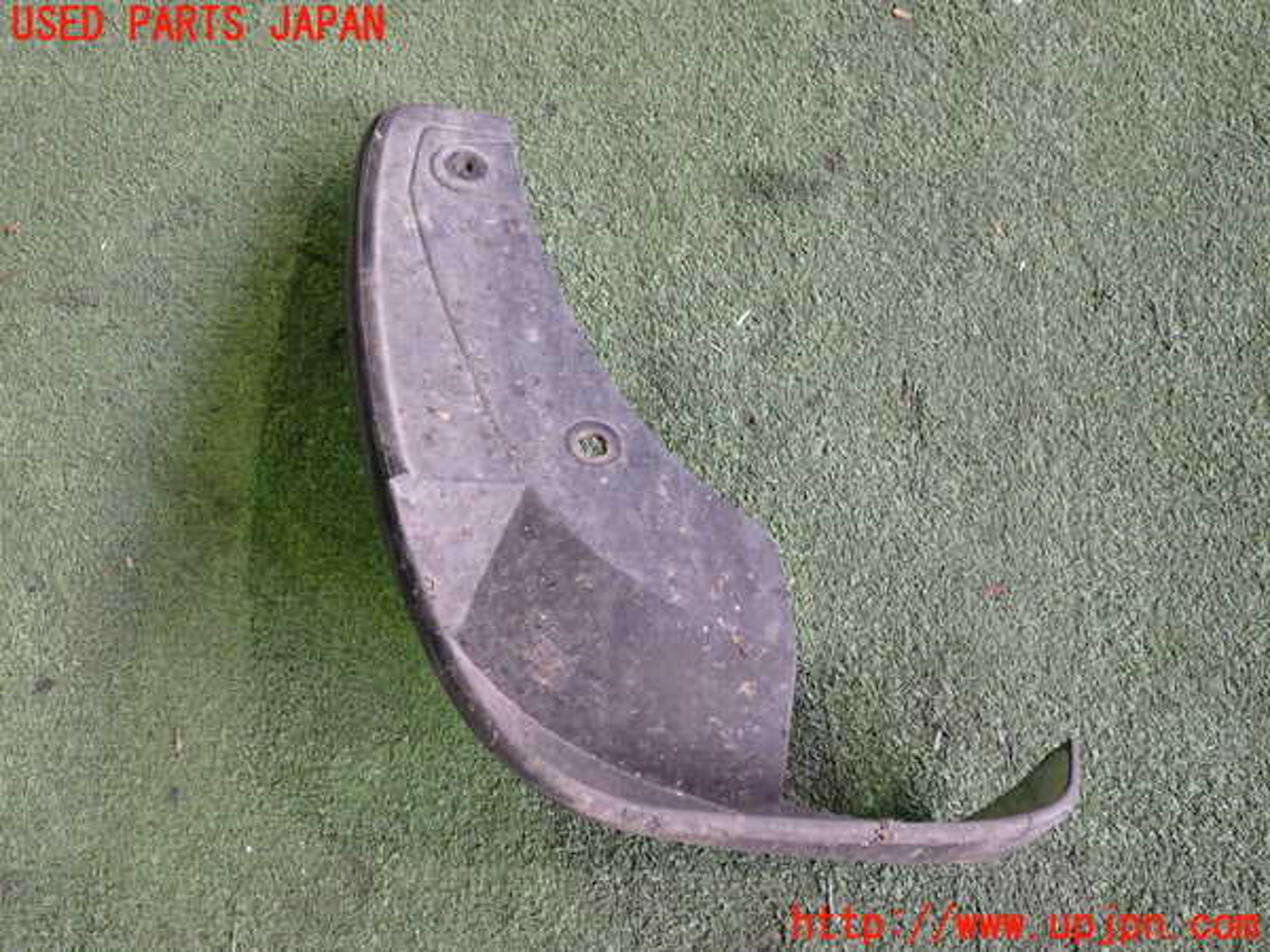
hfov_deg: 60.0
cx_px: 635
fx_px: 1101
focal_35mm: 30
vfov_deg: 46.8
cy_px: 476
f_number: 2.3
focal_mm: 5.4
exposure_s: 1/30
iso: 320
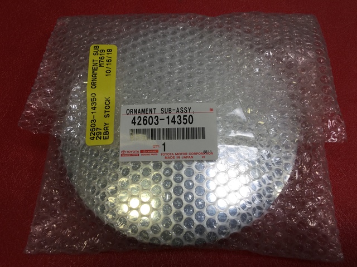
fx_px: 320
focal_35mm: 31
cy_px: 134
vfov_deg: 45.4
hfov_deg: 58.4
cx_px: 178
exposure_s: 1/60
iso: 25
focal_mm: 3.3
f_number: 2.4
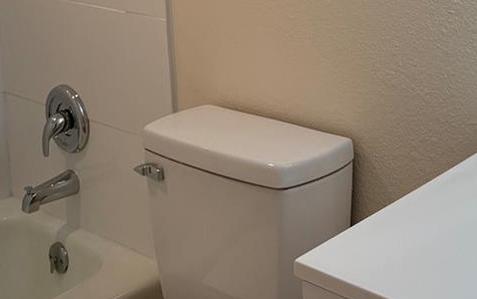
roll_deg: +1.9
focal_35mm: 69
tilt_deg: -6.0
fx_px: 898
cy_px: -95
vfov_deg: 17.6
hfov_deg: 28.7
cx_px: 419
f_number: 1.6
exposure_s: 1/232
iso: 100
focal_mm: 5.96
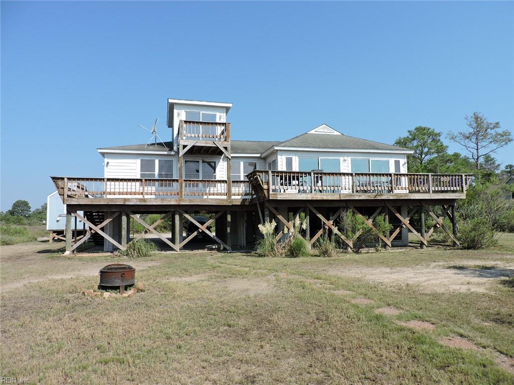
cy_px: 192
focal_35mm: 24
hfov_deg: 71.6
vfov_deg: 56.8
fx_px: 356
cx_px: 257
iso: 100
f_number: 3
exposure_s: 1/1250
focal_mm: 4.3
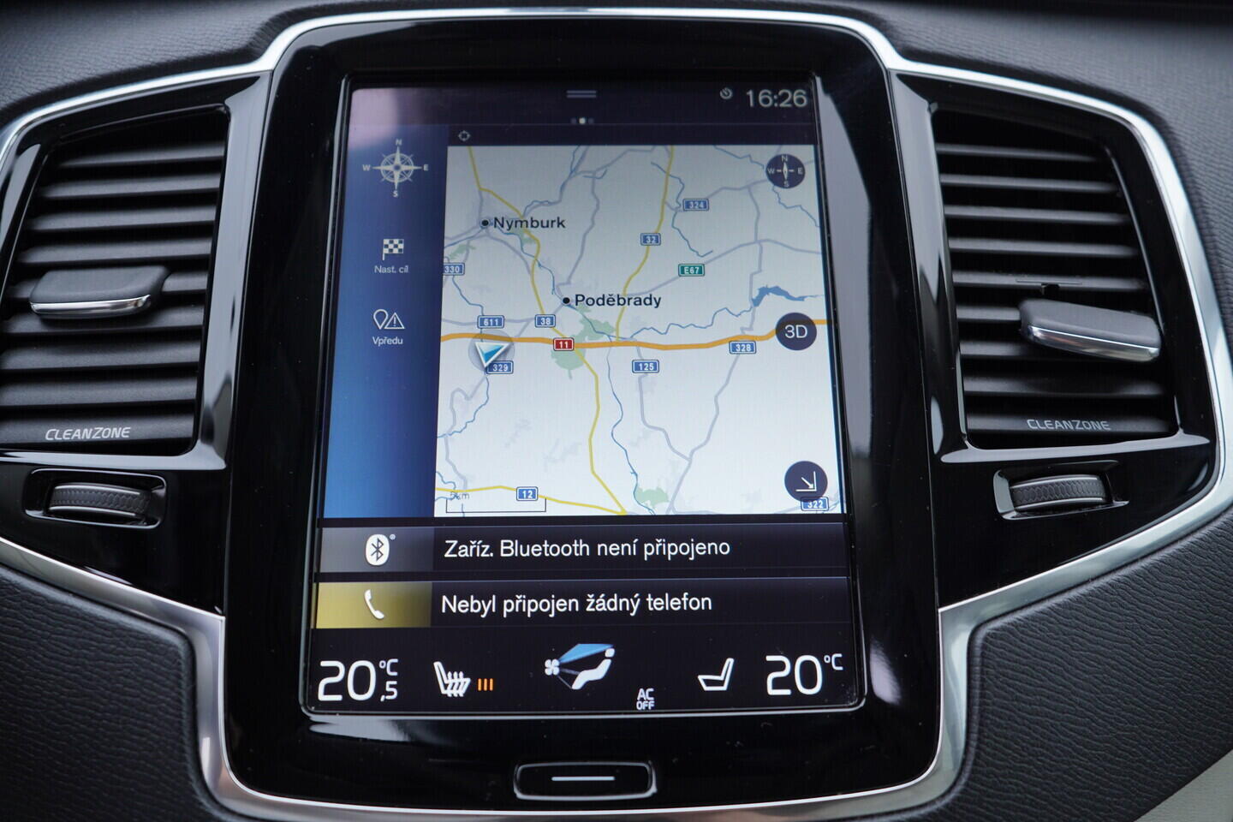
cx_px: 616
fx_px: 1233
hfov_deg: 53.1
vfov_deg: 36.9
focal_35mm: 36
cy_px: 411
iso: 125
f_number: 3.2
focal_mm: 24
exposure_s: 1/50
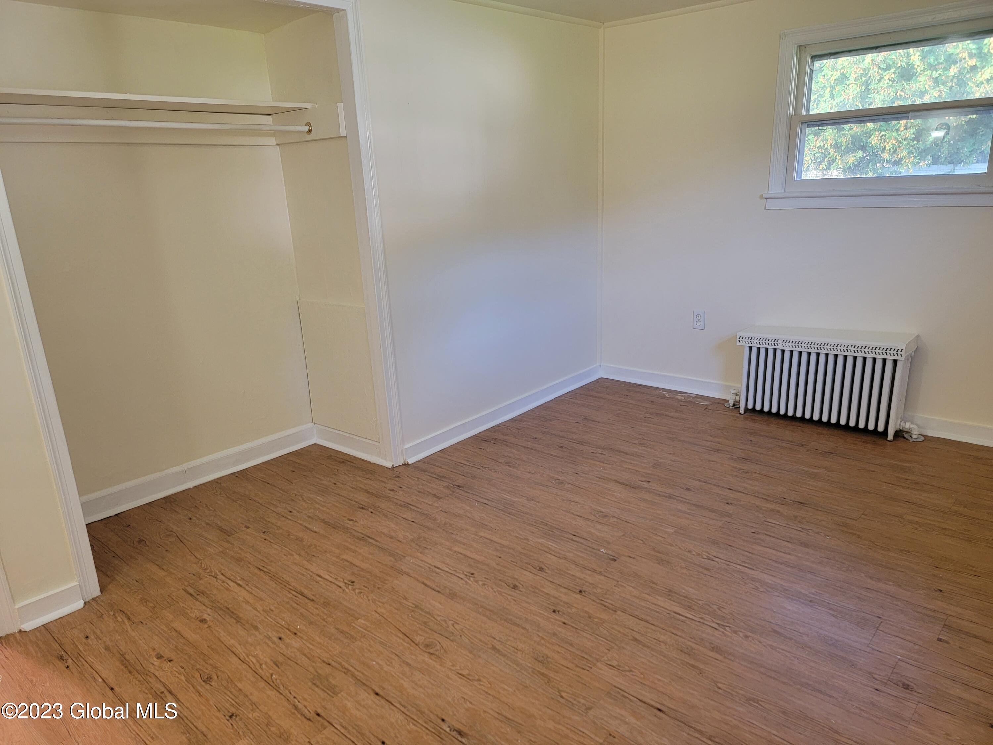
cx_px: 496
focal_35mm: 24
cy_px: 372
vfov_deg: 56.8
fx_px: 688
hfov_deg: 71.6
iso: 200
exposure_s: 1/40
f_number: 1.8
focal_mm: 6.7
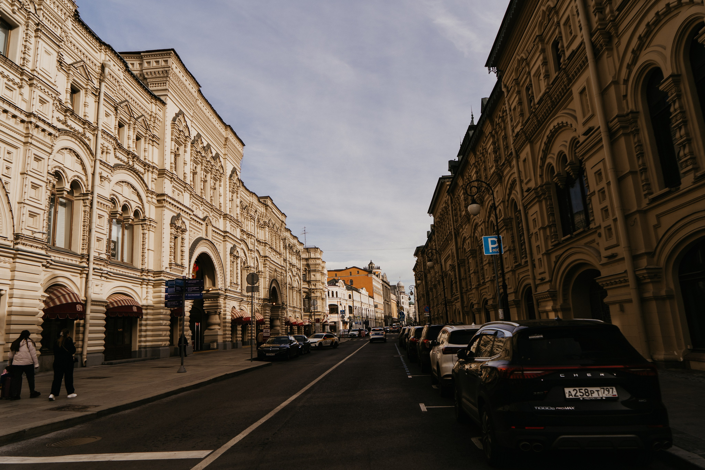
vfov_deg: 52.3
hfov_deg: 72.7
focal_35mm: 24
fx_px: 479
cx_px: 352
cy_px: 235
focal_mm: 24
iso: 100
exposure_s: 1/500
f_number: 4
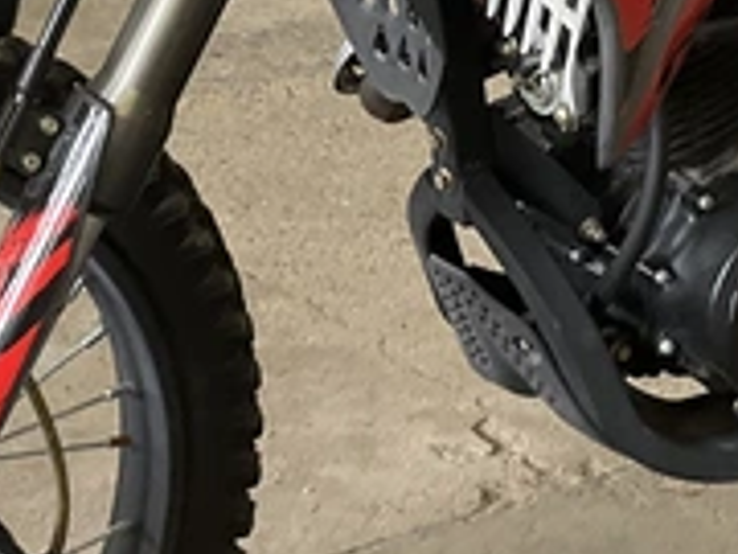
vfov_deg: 12.2
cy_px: 55
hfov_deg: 16.3
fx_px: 2580
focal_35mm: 121
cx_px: 435
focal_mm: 3
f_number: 1.8
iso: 125
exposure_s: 1/60
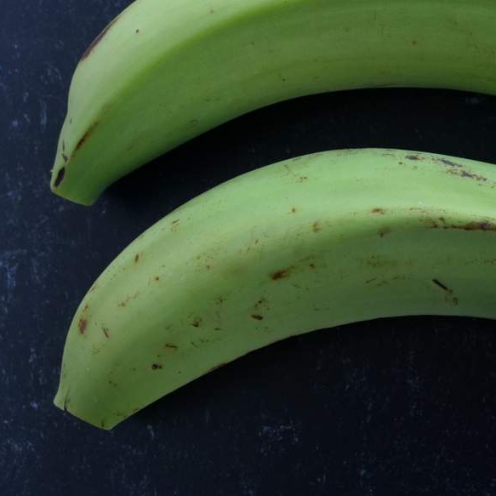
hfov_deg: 21.1
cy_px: 166
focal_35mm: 80
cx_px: 465
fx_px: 1297
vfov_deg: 21.6
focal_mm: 22
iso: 500
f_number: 5
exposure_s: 1/60
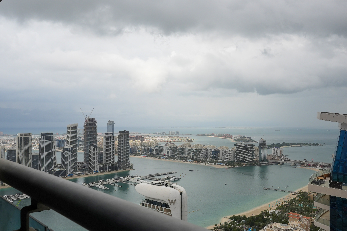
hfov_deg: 61.9
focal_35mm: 30
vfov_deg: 43.6
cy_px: 116
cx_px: 174
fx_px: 289
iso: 200
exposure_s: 1/500
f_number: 8
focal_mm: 20
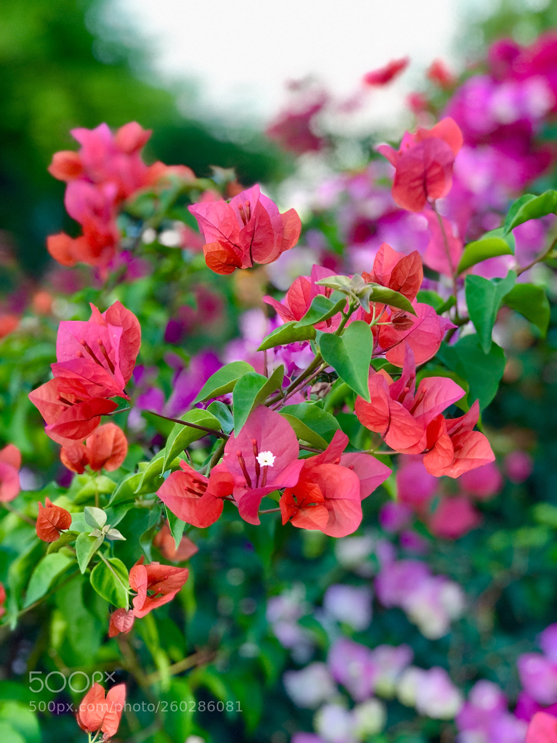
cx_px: 278
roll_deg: +3.9
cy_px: 372
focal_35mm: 57
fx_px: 1223
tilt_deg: -6.7
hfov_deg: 25.7
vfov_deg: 33.8
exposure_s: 1/60
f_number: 2.8
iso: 200
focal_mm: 6.6
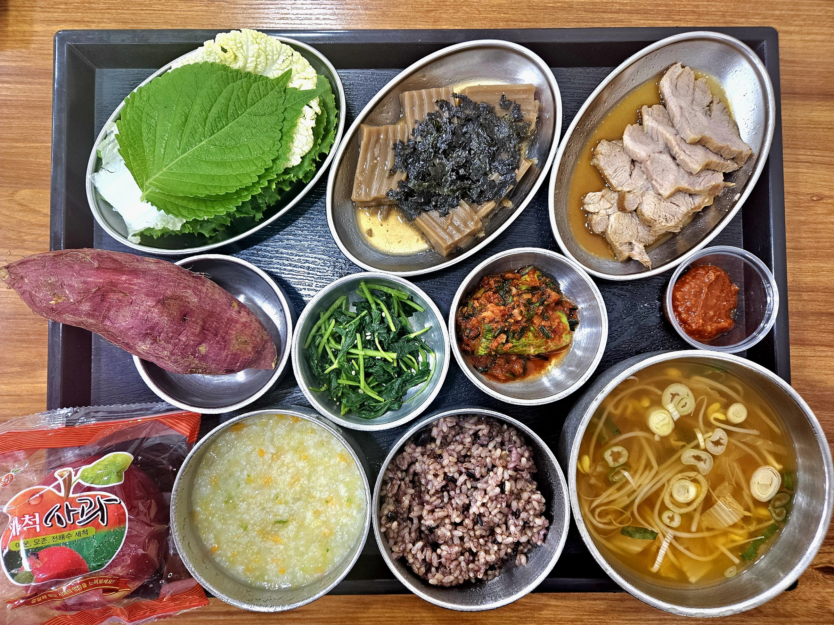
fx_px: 554
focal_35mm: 23
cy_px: 312
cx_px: 417
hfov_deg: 73.9
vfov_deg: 58.9
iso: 160
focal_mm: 5.4
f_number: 1.8
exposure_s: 1/120
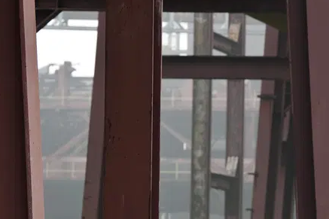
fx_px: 3389
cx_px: 323
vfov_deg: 3.7
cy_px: 171
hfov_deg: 5.5
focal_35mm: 371
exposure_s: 1/40
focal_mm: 135
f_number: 8
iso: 100
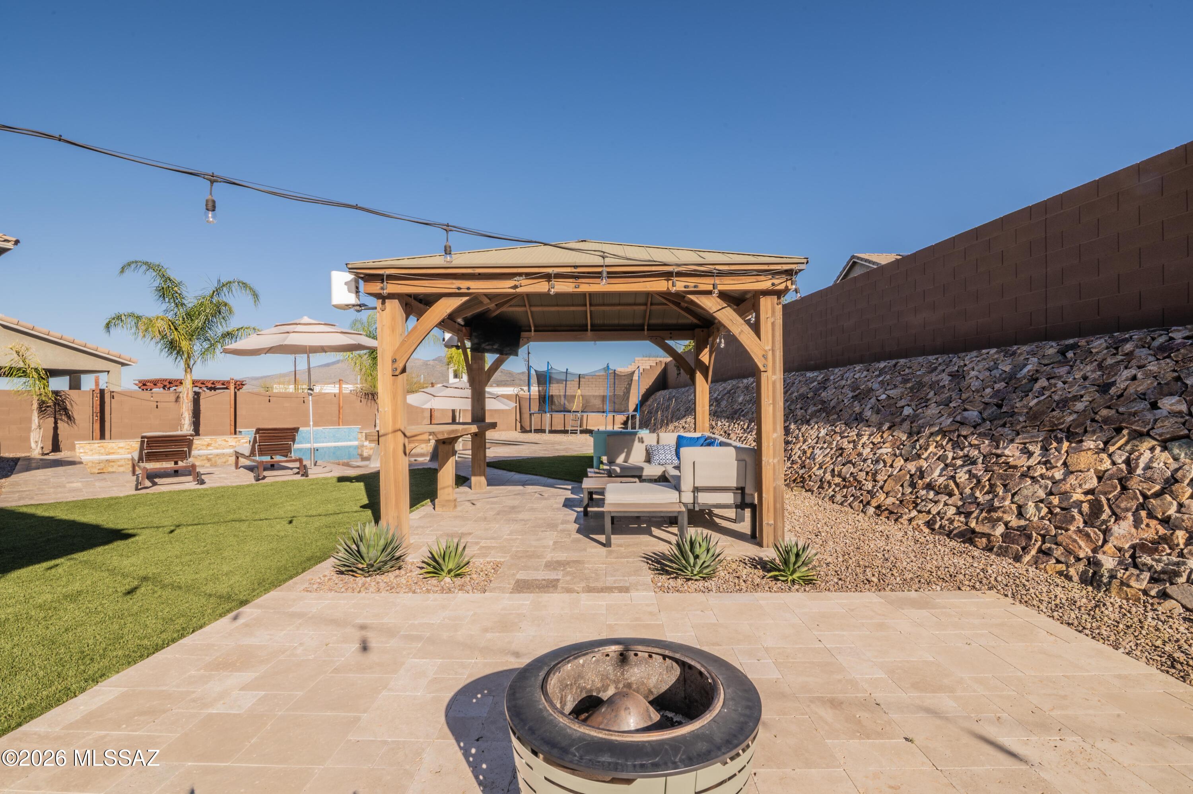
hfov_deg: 96.8
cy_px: 397
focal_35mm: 16
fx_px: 530
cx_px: 596
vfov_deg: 73.7
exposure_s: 1/30
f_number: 22
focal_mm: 16
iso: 100
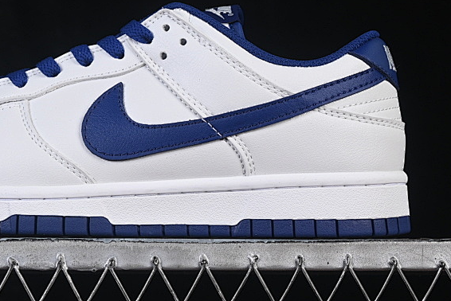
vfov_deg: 9.6
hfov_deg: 14.3
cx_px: 123
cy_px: 61
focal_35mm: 143
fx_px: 1792
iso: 160
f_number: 8
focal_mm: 50
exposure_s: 1/80
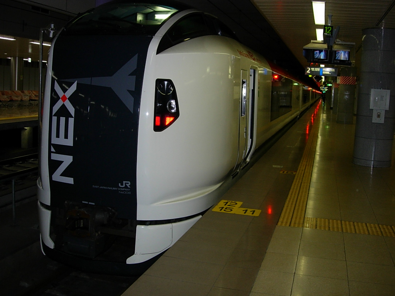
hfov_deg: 49.0
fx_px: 434
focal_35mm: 38
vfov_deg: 37.7
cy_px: 148
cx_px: 198
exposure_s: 1/64
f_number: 2.8
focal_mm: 7.8
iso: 100
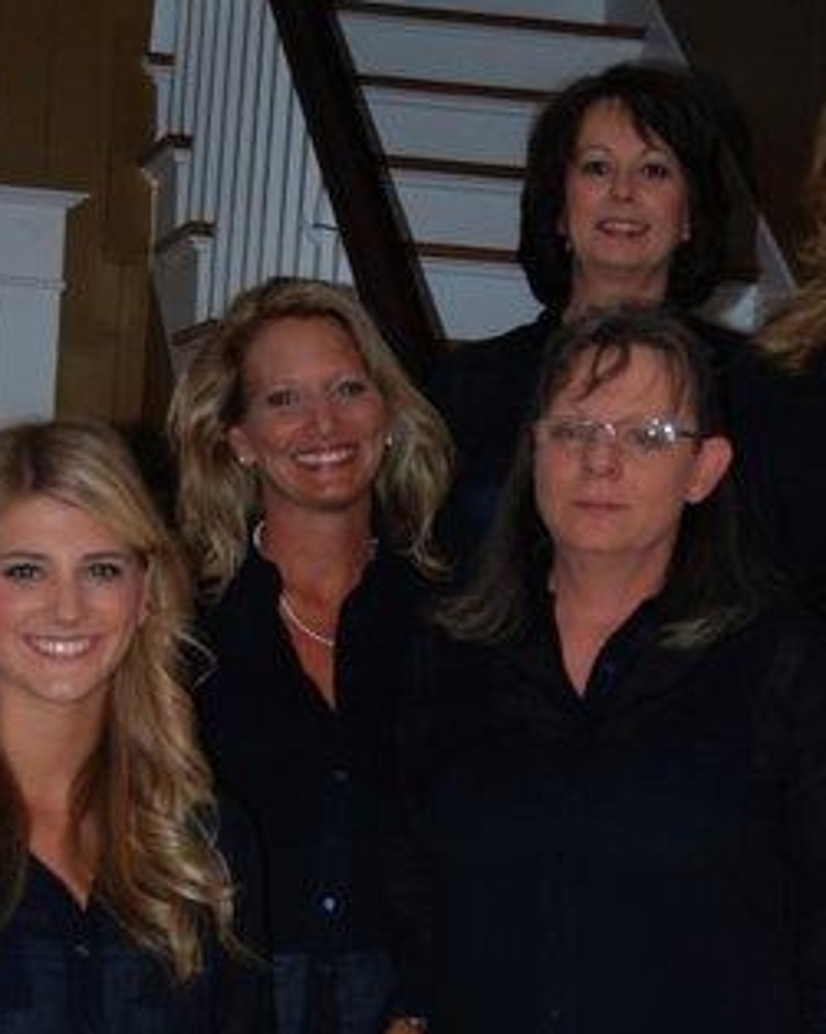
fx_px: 2110
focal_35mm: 69
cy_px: 512
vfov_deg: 27.5
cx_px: 510
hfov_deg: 22.1
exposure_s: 1/60
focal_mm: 32
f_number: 4.5
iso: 200
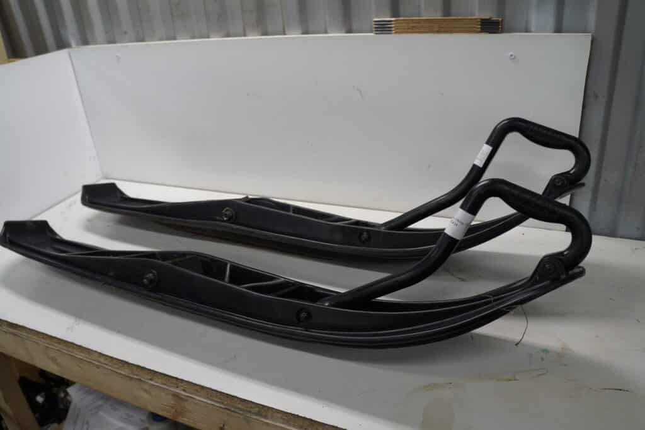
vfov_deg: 47.9
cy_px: 215
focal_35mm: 27
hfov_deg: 67.4
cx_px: 322
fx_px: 484
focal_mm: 18
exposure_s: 1/60
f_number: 4
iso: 125
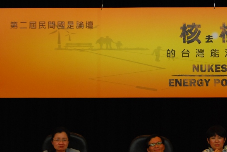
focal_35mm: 154
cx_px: 189
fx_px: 972
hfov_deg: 13.2
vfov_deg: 8.9
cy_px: 59
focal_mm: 55
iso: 800
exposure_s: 1/20
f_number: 5.6
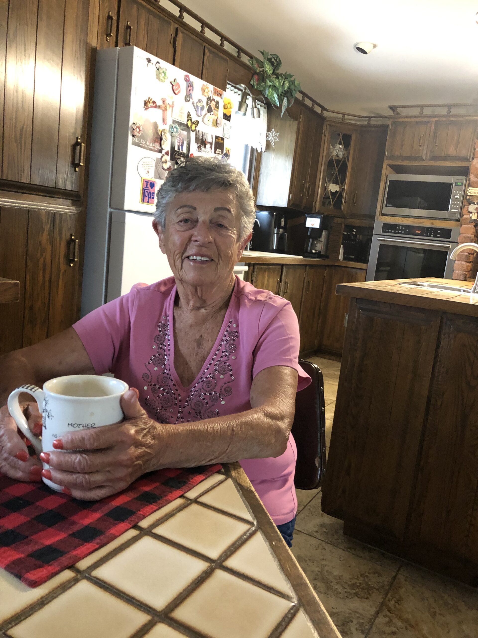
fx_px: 516
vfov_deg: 63.4
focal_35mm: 28
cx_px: 239
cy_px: 319
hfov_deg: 49.7
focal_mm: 4
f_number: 1.8
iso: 80
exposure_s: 1/5
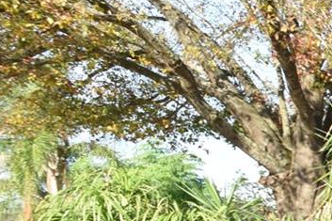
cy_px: 254
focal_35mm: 68
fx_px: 627
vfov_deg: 19.0
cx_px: 731
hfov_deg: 16.9
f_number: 8
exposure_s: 1/250
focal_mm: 10
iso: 250
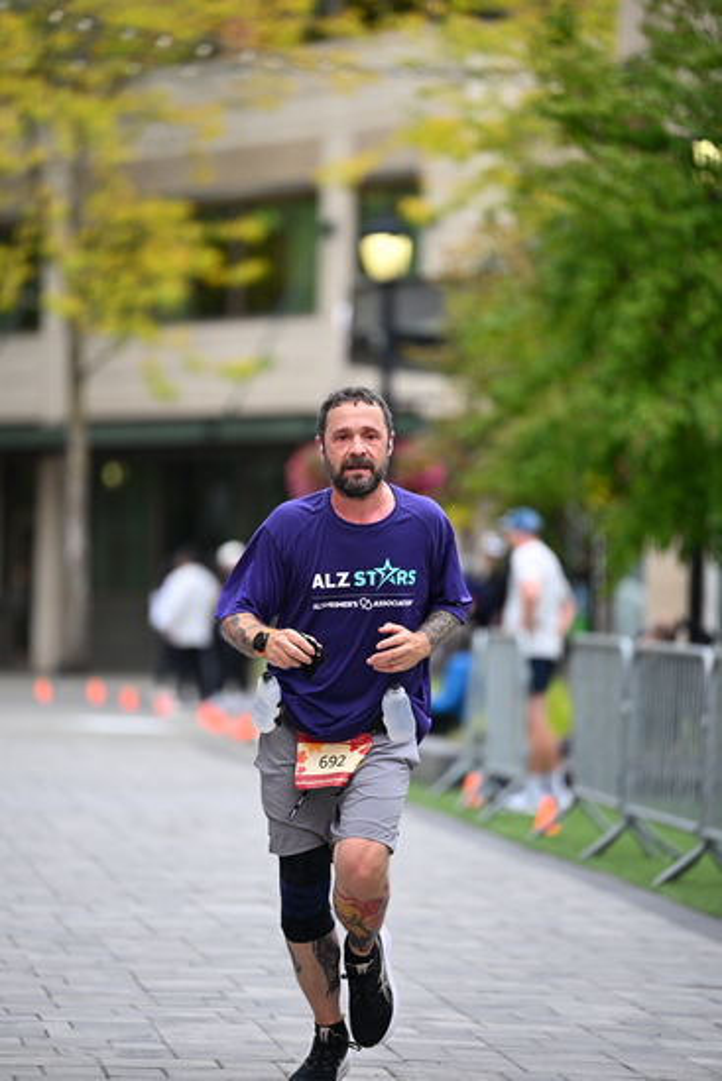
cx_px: 361
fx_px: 6012
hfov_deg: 6.9
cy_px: 540
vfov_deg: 10.3
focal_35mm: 200
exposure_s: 1/2000
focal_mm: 200
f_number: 2.8
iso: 640
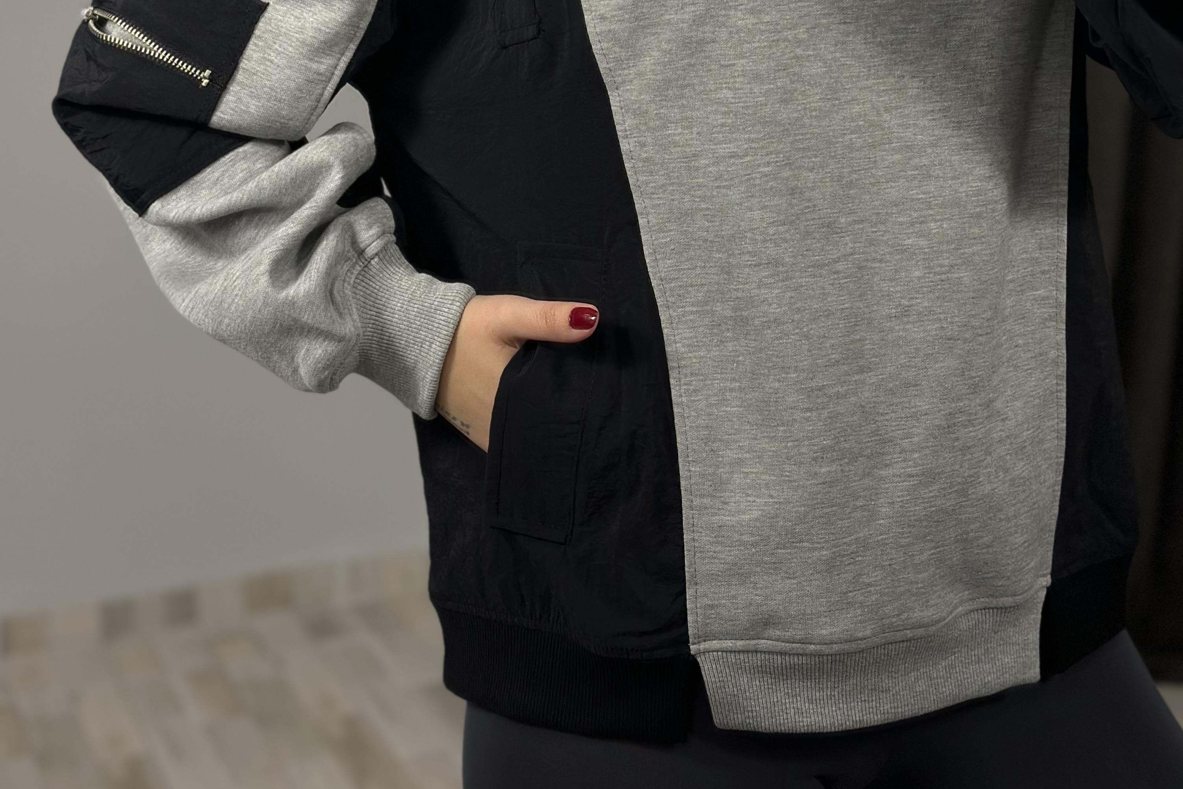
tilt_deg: -31.0
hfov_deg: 30.1
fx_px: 2202
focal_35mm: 67
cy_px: 115
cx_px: 589
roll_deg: +4.2
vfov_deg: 20.0
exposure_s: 1/100
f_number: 1.78
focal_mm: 6.86
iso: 100
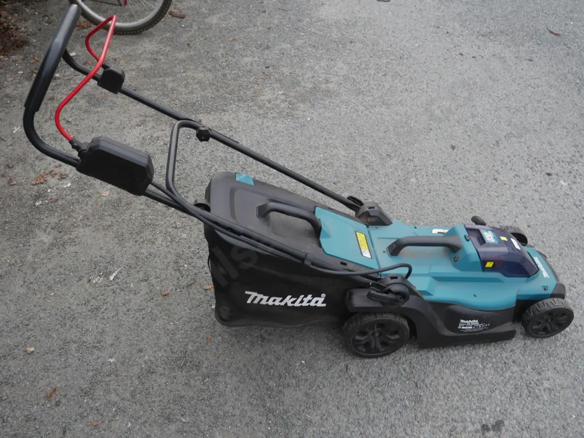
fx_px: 540
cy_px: 219
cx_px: 292
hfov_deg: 56.8
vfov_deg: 44.2
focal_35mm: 32
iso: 200
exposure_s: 1/125
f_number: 4.5
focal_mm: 16
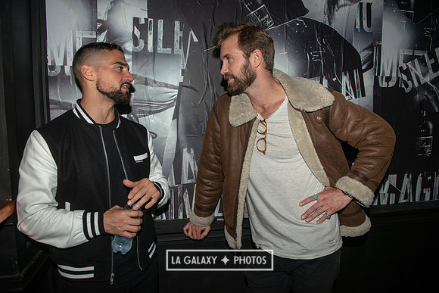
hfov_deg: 73.7
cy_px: 146
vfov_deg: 53.2
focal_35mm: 24
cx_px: 220
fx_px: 293
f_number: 5
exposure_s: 1/160
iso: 320
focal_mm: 24
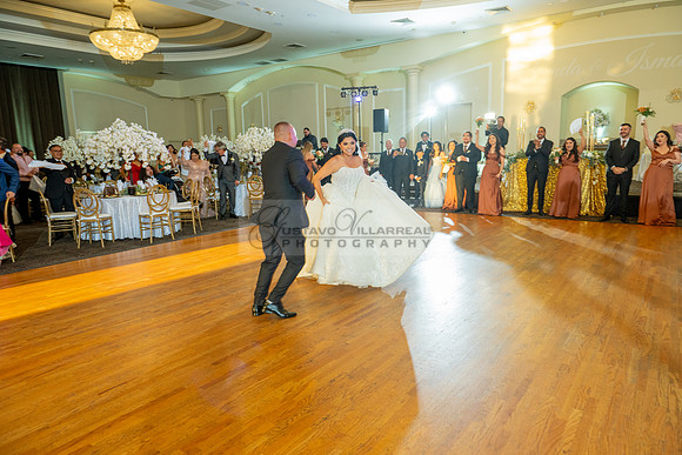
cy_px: 228
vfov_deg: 53.2
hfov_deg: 73.7
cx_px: 341
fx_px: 455
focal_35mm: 24
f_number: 4
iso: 800
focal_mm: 24
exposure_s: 1/80
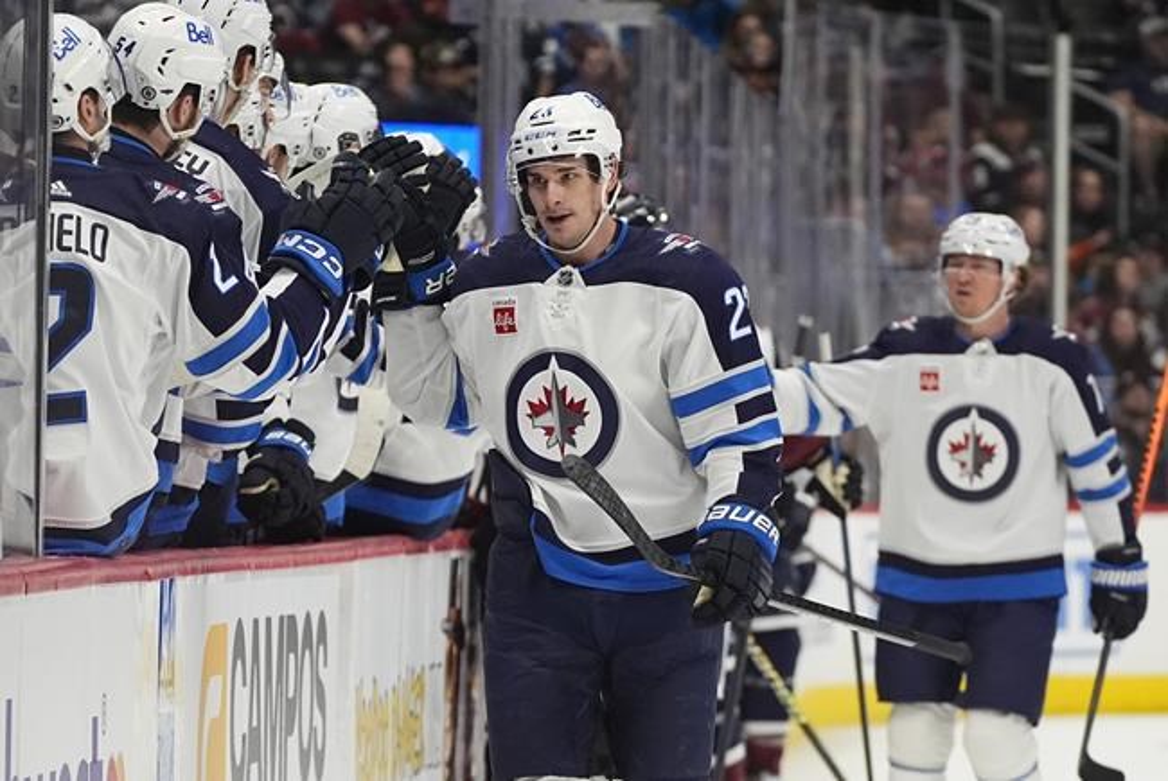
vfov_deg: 4.4
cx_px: 584
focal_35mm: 313
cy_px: 390
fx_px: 10166
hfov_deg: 6.6
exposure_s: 1/1600
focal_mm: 209
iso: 5000
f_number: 5.6
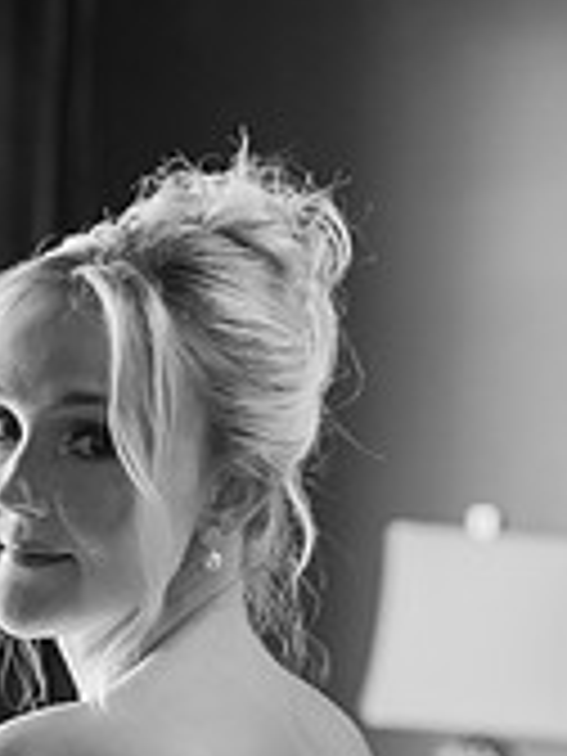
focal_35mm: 129
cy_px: 904
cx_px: -14
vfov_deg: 14.8
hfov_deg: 11.4
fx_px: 2817
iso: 800
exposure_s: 1/200
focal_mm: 50
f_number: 2.8
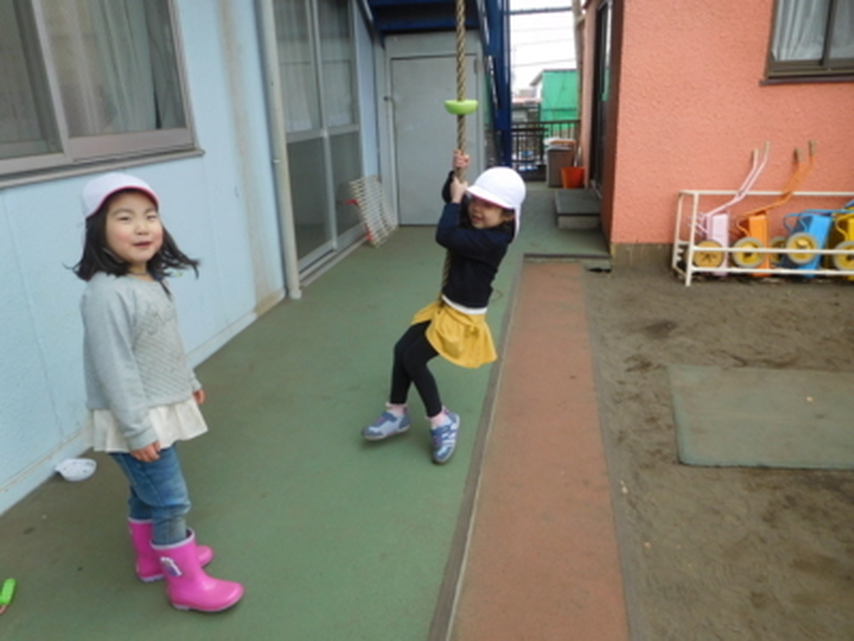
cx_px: 427
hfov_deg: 69.4
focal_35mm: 25
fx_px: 617
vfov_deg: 54.9
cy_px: 320
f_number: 3.4
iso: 125
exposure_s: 1/125
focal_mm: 4.5
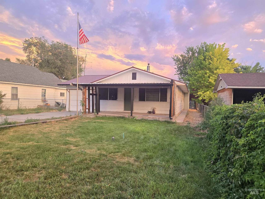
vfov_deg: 58.9
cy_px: 100
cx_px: 132
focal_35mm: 23
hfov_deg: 73.9
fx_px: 176
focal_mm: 5.4
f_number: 1.8
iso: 200
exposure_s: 1/120
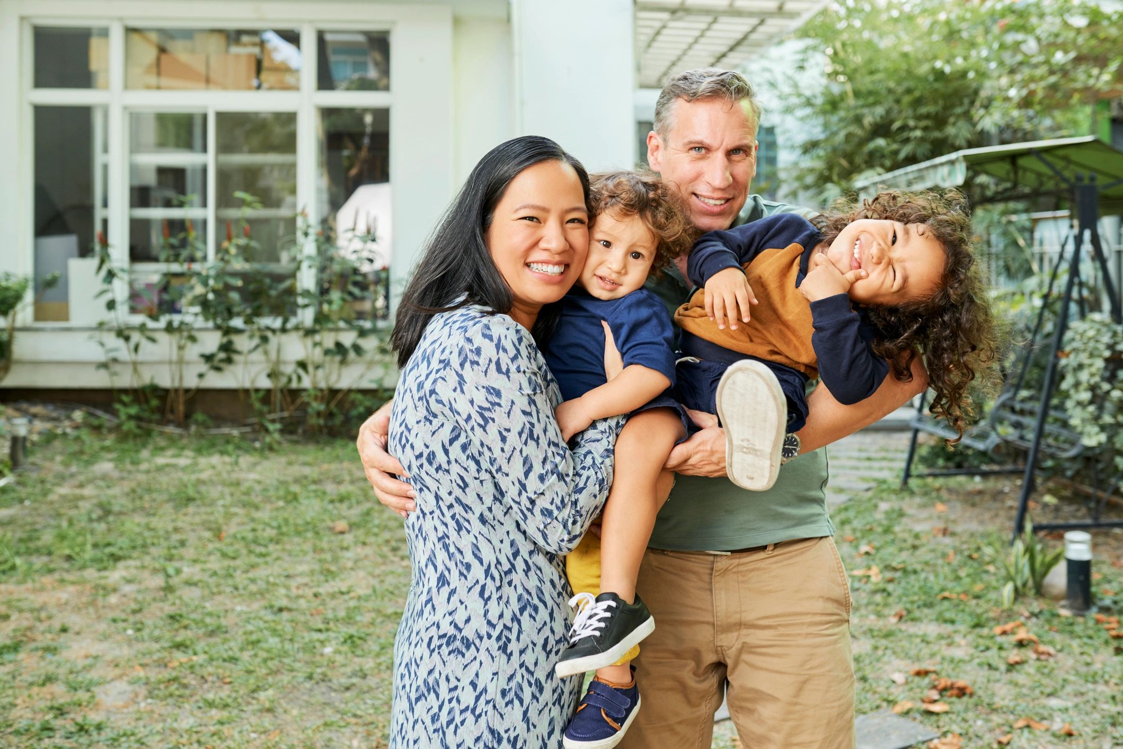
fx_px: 1092
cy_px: 374
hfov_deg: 54.4
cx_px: 562
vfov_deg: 37.9
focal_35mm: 35
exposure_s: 1/160
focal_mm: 35
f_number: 4
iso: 320
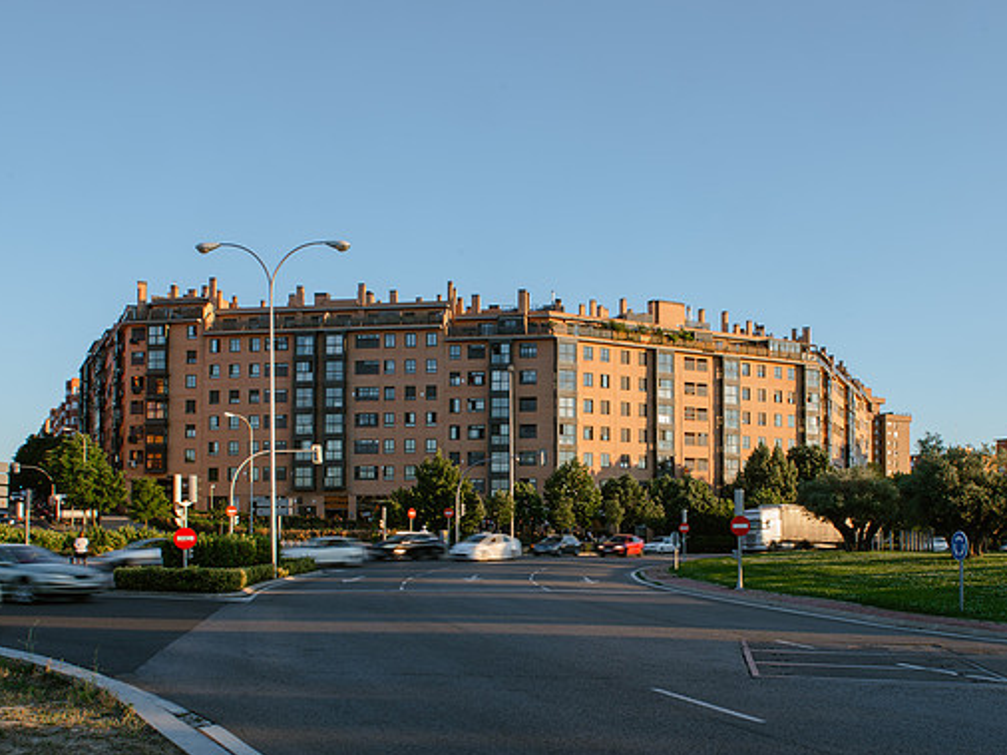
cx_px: 562
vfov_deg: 40.2
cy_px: 500
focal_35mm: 35
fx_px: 1018
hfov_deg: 52.5
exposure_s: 1/13
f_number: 16
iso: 80
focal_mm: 24
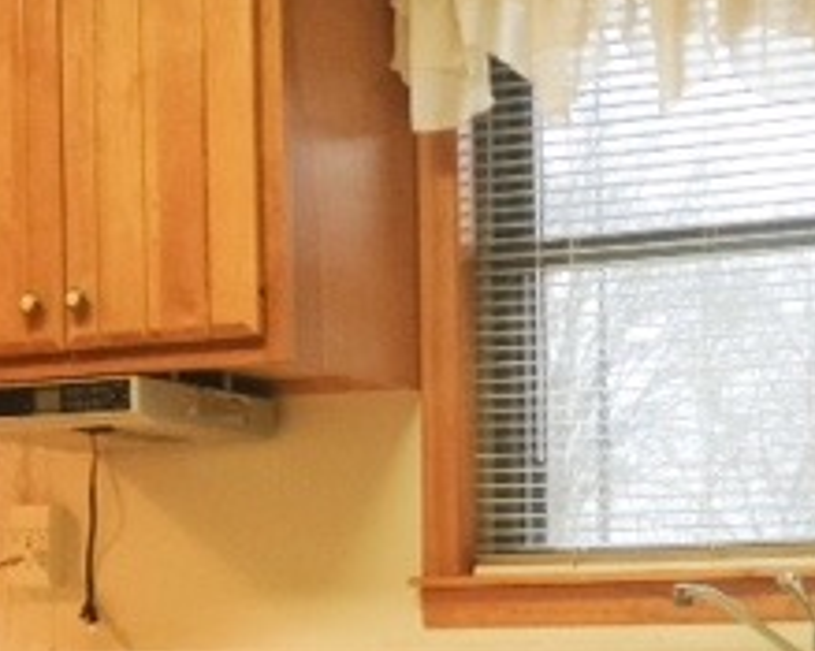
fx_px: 2266
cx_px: 912
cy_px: 673
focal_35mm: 94
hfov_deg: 19.5
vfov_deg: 16.0
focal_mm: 4.12
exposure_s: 1/20
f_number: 2.4
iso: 64
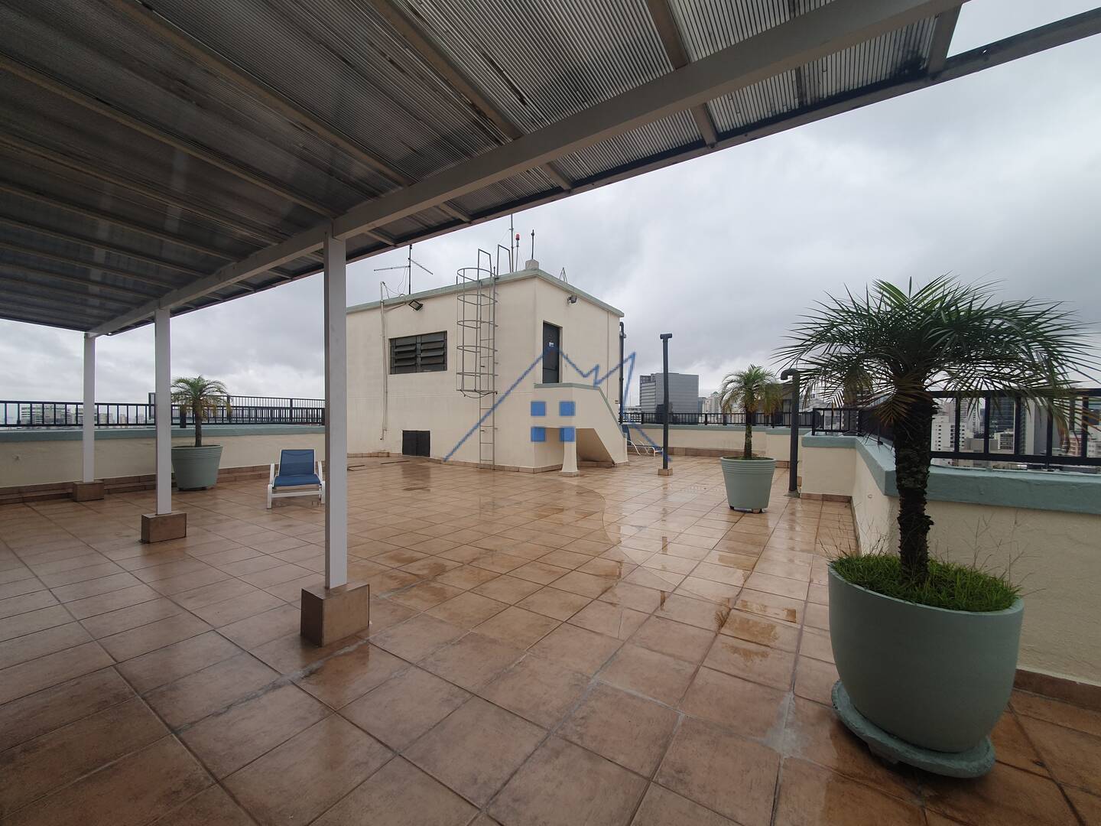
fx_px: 413
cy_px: 413
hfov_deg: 106.2
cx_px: 550
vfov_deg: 89.9
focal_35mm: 13
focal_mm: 1.8
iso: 50
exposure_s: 1/992
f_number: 2.2
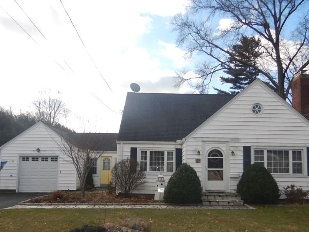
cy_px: 147
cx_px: 162
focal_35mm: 31
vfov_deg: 45.0
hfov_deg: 58.3
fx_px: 277
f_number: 2.8
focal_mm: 4.3
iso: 125
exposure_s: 1/1000
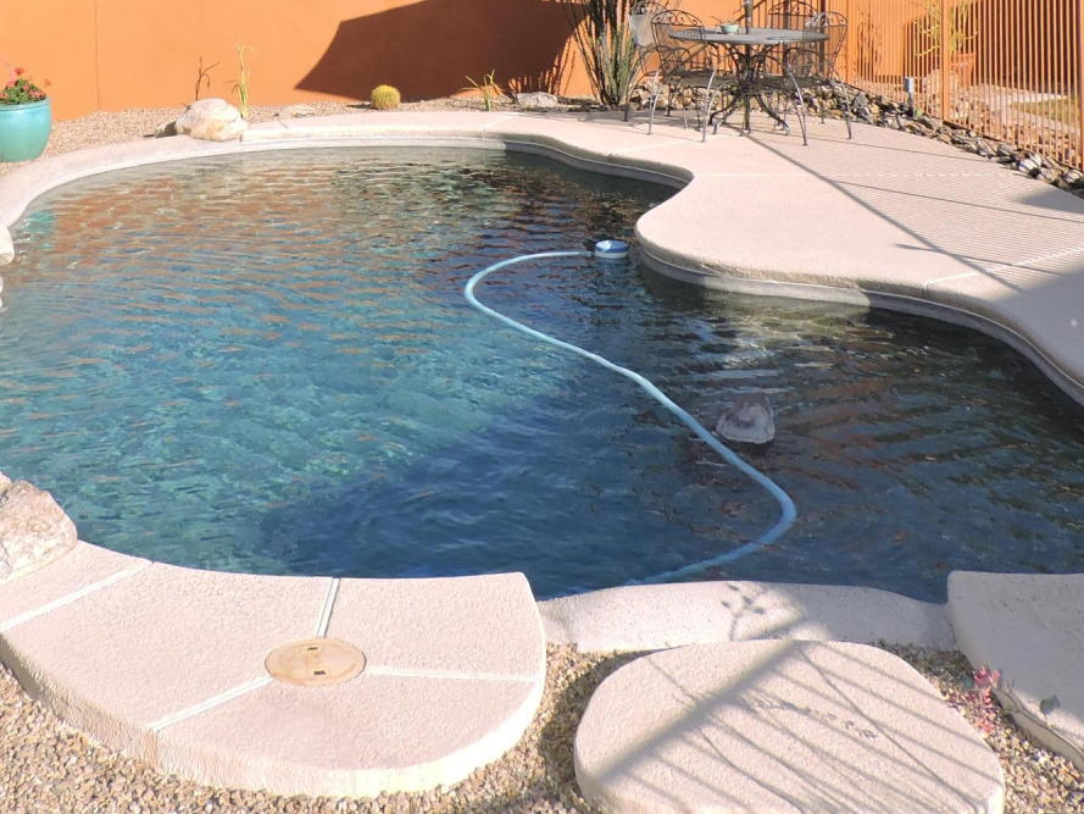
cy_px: -93
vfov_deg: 25.0
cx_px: 349
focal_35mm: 54
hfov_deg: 35.1
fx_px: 1691
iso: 125
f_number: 3
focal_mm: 4.3
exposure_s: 1/1250
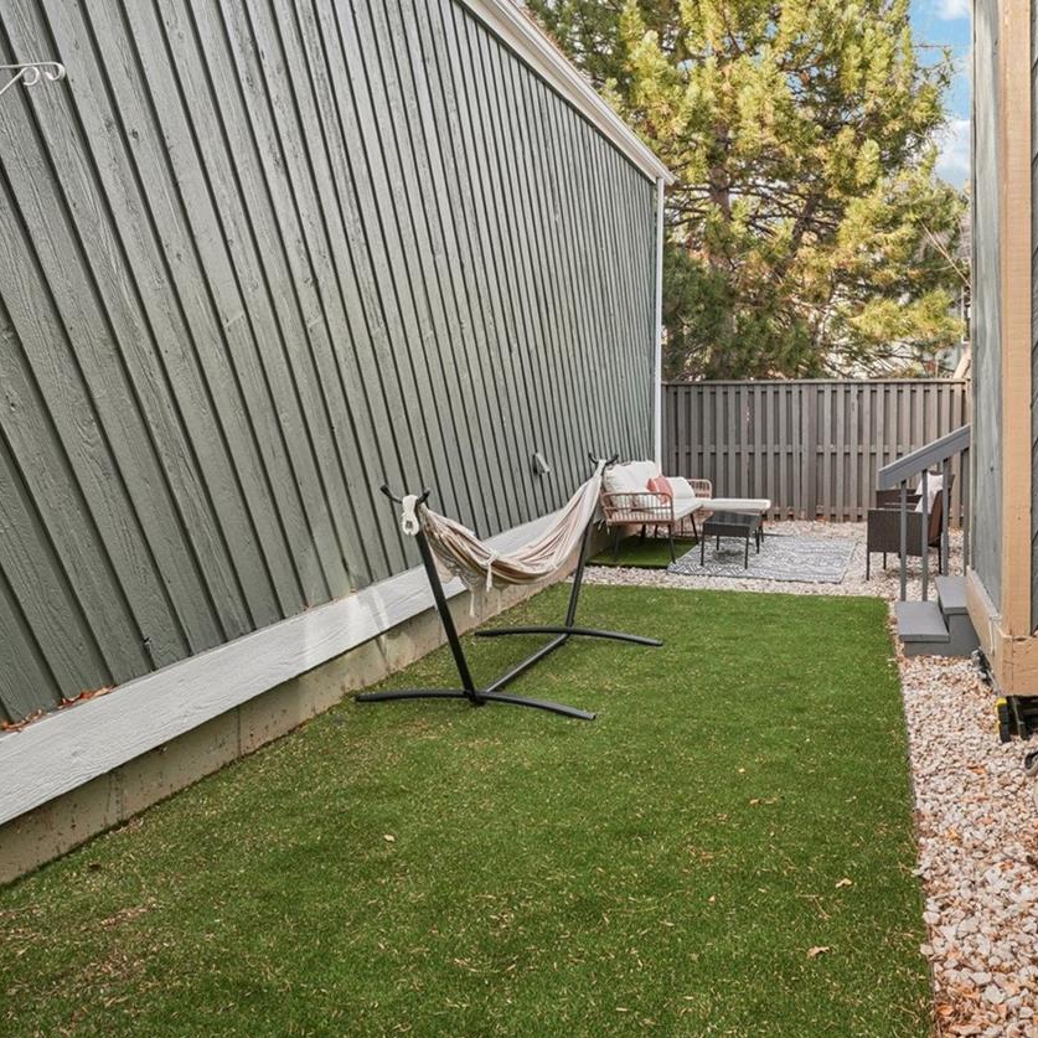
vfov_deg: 58.6
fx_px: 910
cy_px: 383
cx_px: 735
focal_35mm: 27
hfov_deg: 57.4
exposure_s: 1/30
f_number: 8
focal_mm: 11
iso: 100
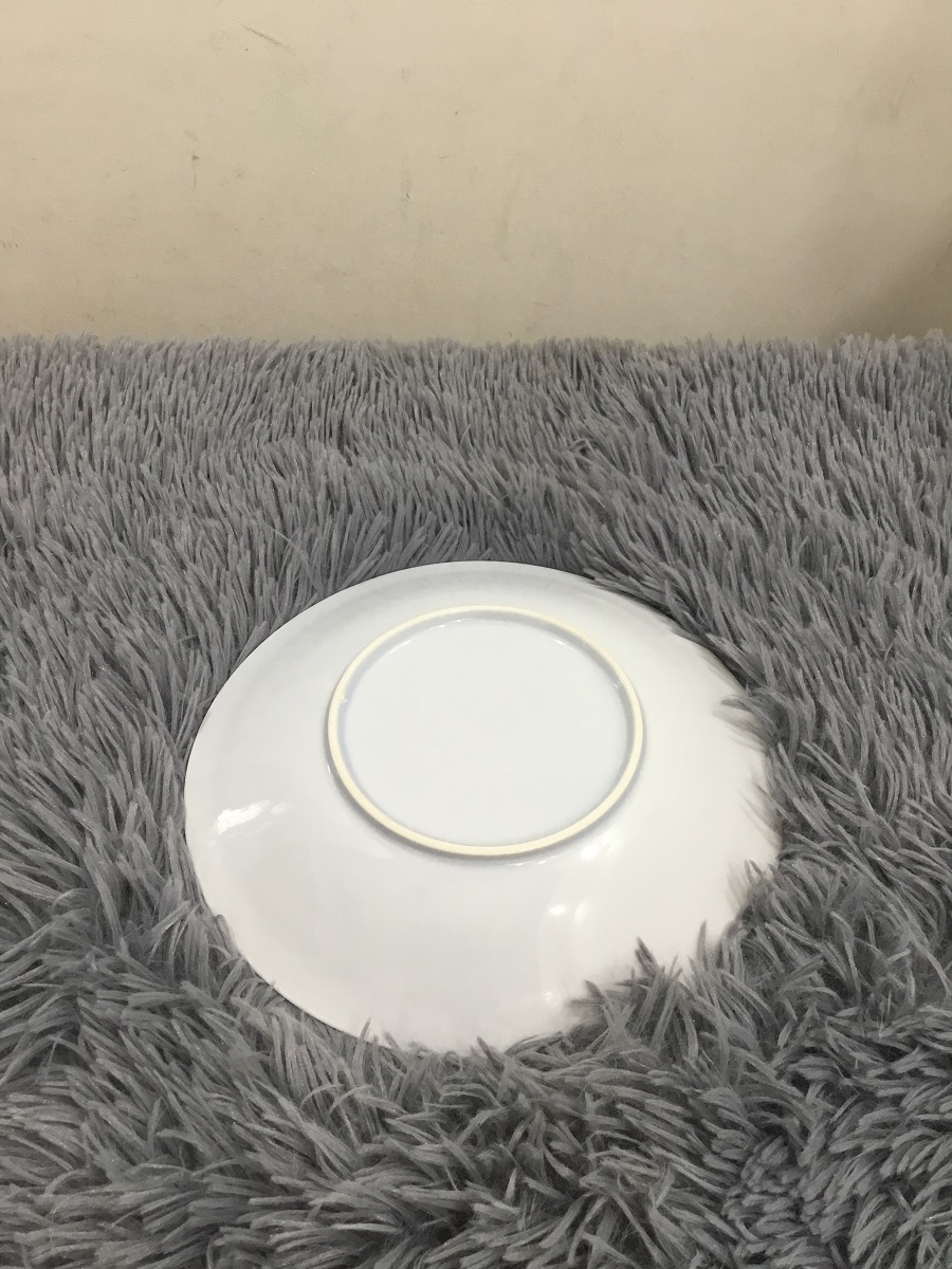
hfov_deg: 45.4
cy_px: 634
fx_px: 1137
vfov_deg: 58.4
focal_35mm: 31
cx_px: 476
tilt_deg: -47.8
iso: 64
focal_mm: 3.3
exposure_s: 1/33
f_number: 2.4
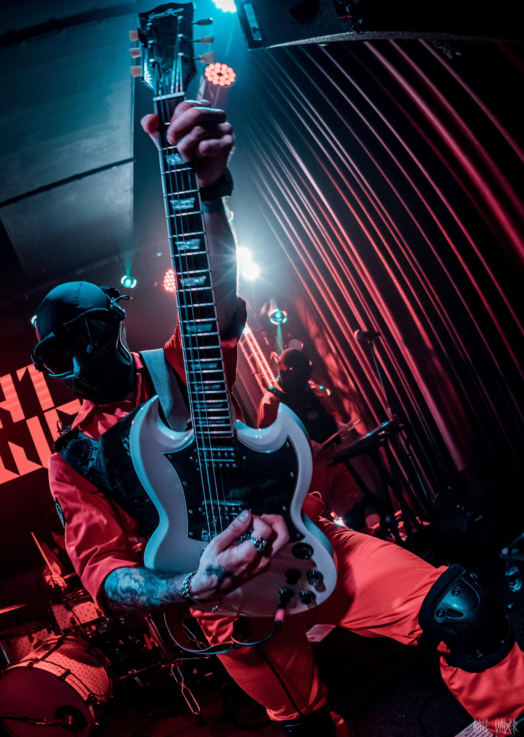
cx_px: 213
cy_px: 368
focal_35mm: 22
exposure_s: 1/320
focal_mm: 15
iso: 3200
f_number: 3.5
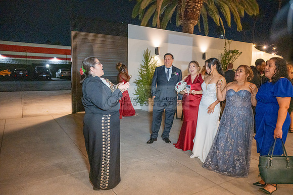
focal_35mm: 28
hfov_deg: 66.4
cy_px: 98
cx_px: 146
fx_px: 224
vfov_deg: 47.2
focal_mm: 27.5
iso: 2500
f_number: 4
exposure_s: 1/200
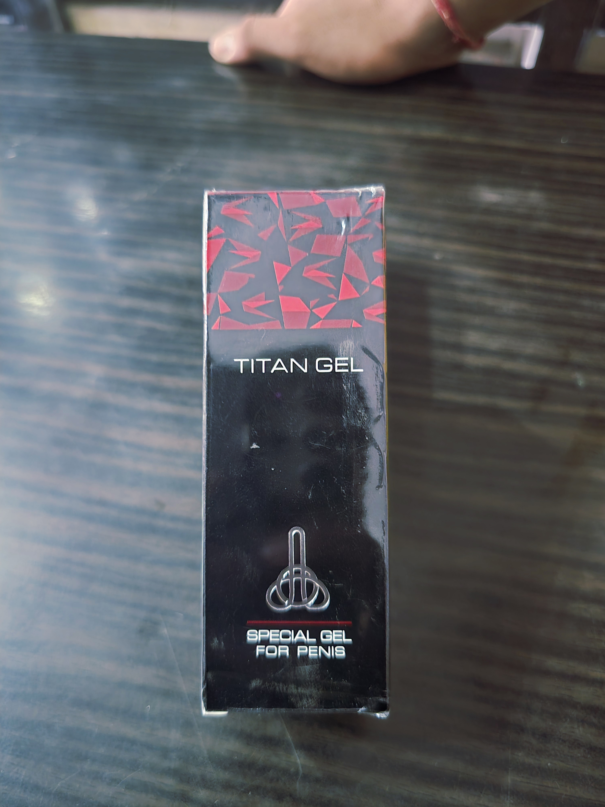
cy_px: 404
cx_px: 302
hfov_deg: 58.9
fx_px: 536
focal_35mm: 23
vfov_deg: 73.9
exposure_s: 1/25.1
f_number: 1.7
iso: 2500
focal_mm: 6.3
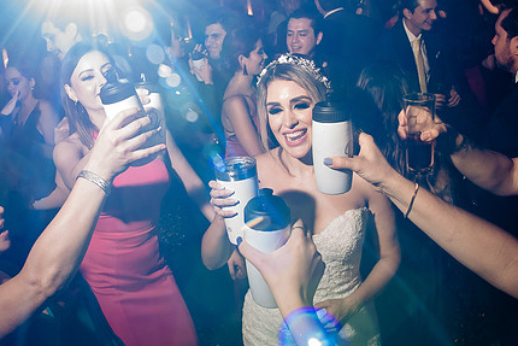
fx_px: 547
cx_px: 203
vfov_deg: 34.9
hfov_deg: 50.3
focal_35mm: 38
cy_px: 136
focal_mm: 24
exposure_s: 1/40
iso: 2000
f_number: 7.1
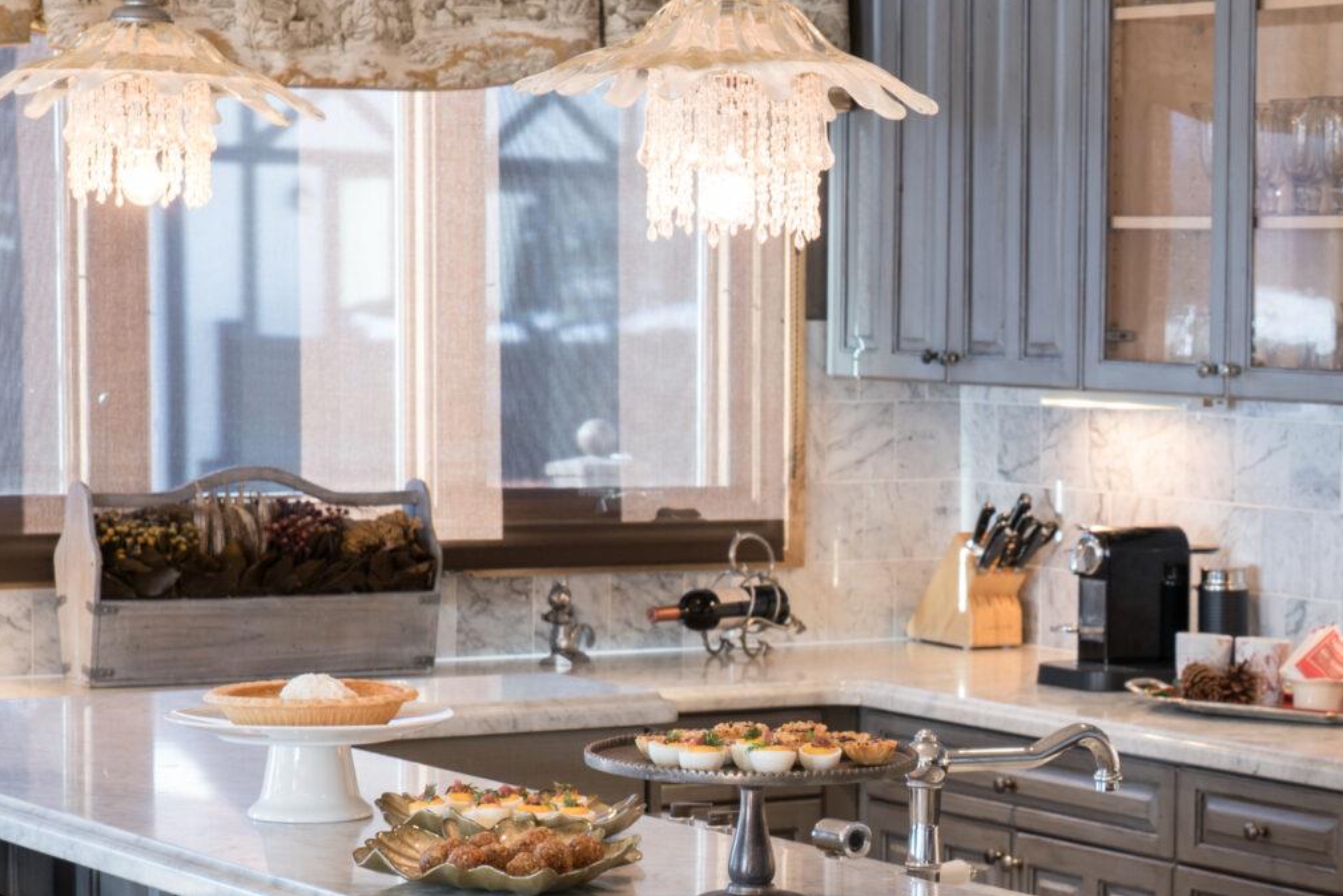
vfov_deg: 13.1
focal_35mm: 104
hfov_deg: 19.1
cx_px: 1315
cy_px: 673
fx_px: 3880
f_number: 9
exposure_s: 1/2.5
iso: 200
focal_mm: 41
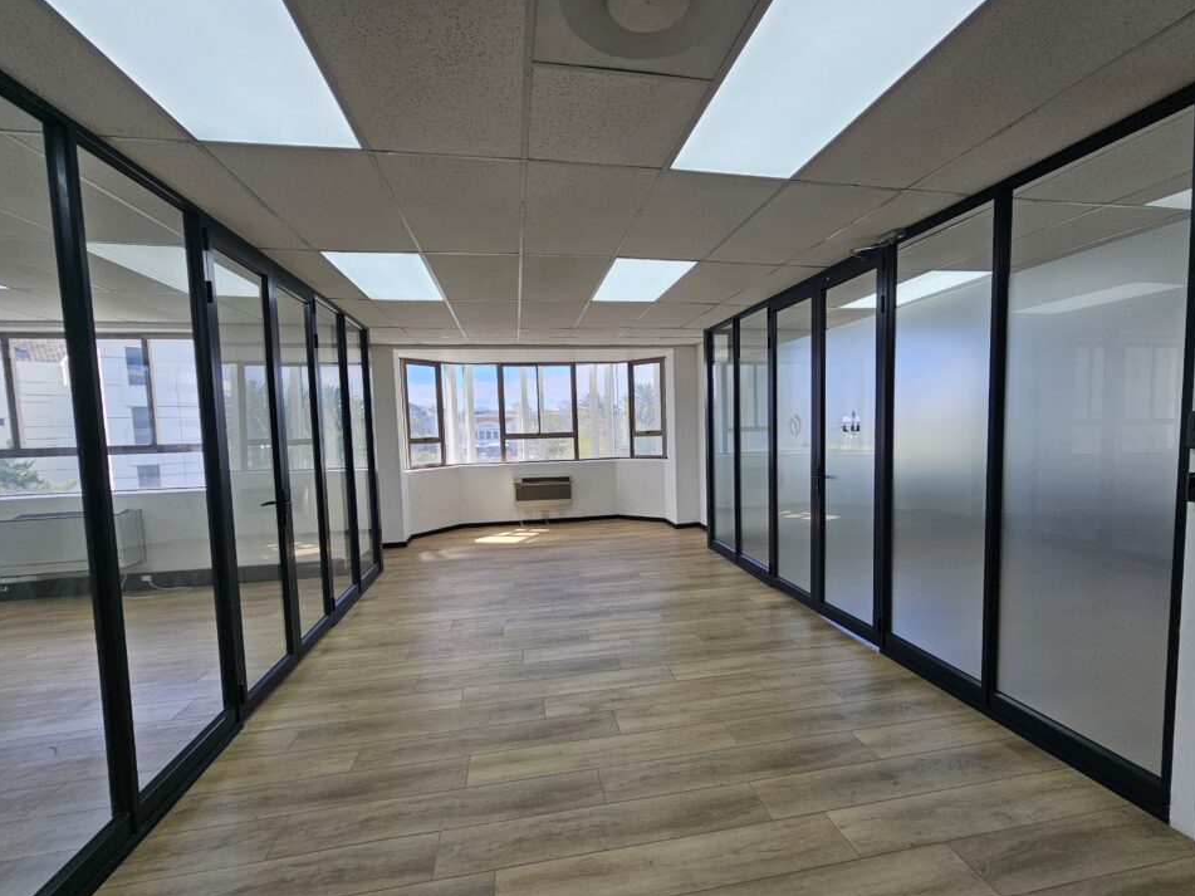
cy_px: 459
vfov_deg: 85.6
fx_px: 483
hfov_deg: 102.0
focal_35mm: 14
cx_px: 619
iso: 64
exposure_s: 1/252
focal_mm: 2.2
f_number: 2.2
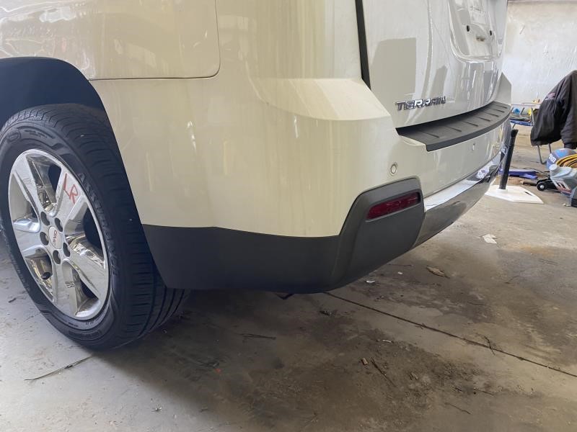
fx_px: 433
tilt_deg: -20.1
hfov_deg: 67.3
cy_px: 216
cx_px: 288
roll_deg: -1.5
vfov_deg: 53.1
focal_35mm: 26
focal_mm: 4.25
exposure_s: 1/60
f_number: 1.8
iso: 160
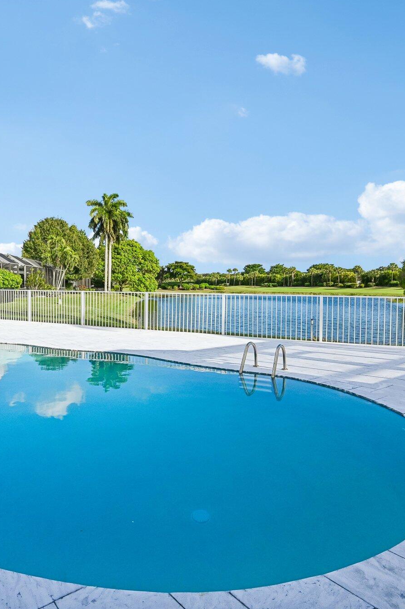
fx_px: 401
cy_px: 301
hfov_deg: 53.2
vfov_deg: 74.3
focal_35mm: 24
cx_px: 163
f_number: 8
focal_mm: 15.5
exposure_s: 1/4000
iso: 1250
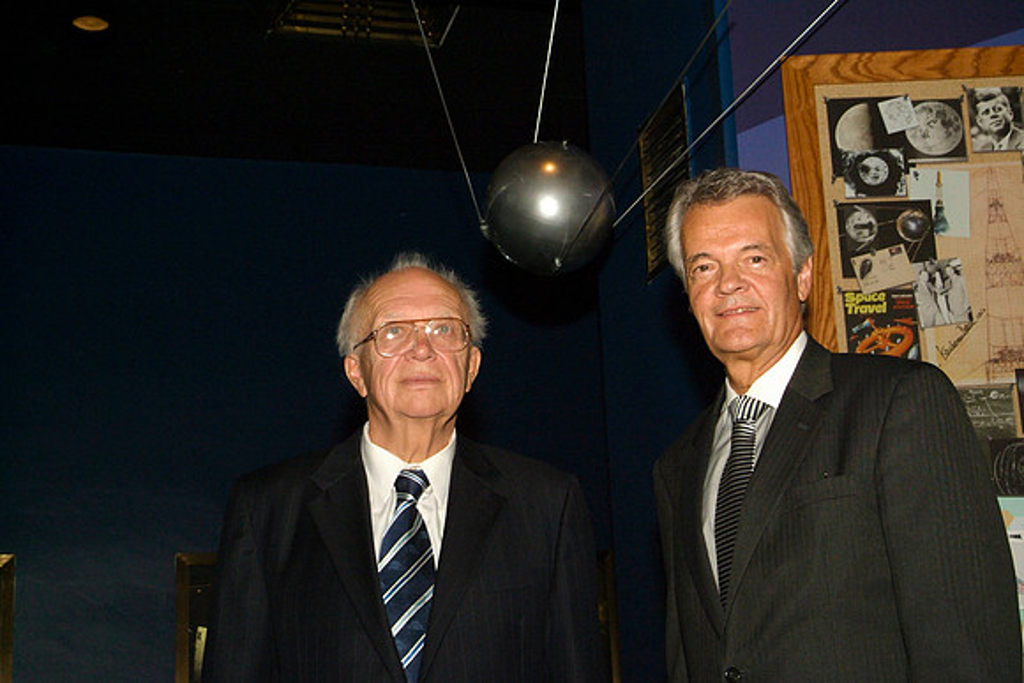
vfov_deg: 23.8
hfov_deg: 35.0
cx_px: 512
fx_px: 1622
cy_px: 342
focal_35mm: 57
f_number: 16
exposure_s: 1/125
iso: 1600
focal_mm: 38
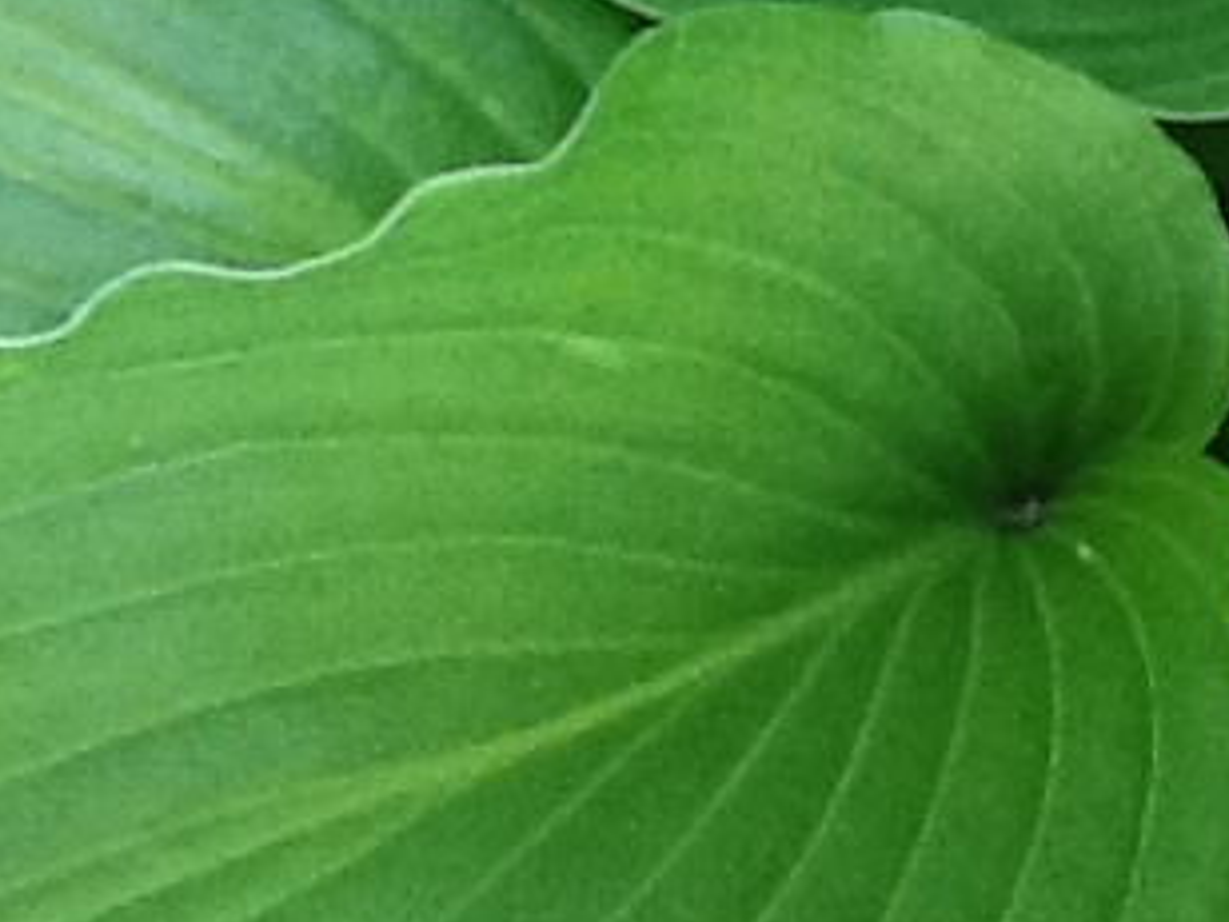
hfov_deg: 14.1
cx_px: 1333
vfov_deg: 10.7
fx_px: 4864
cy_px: -144
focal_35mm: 137
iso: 80
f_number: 2.4
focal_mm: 2.03
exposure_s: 1/30
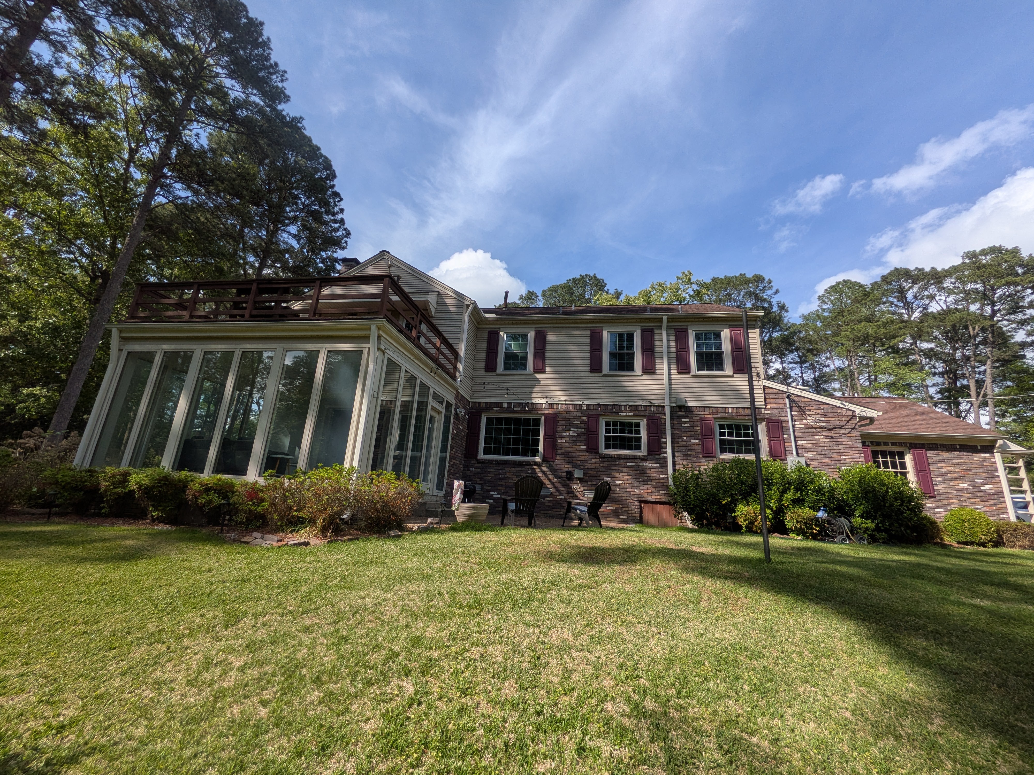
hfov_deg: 102.1
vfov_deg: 85.7
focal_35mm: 14
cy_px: 388
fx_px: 418
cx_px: 517
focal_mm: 1.85
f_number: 2.2
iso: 52
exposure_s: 1/1815
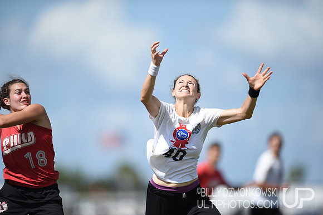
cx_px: 162
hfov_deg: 5.2
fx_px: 3587
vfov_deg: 3.4
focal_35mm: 400
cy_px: 108
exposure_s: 1/5000
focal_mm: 400
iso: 200
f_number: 2.8
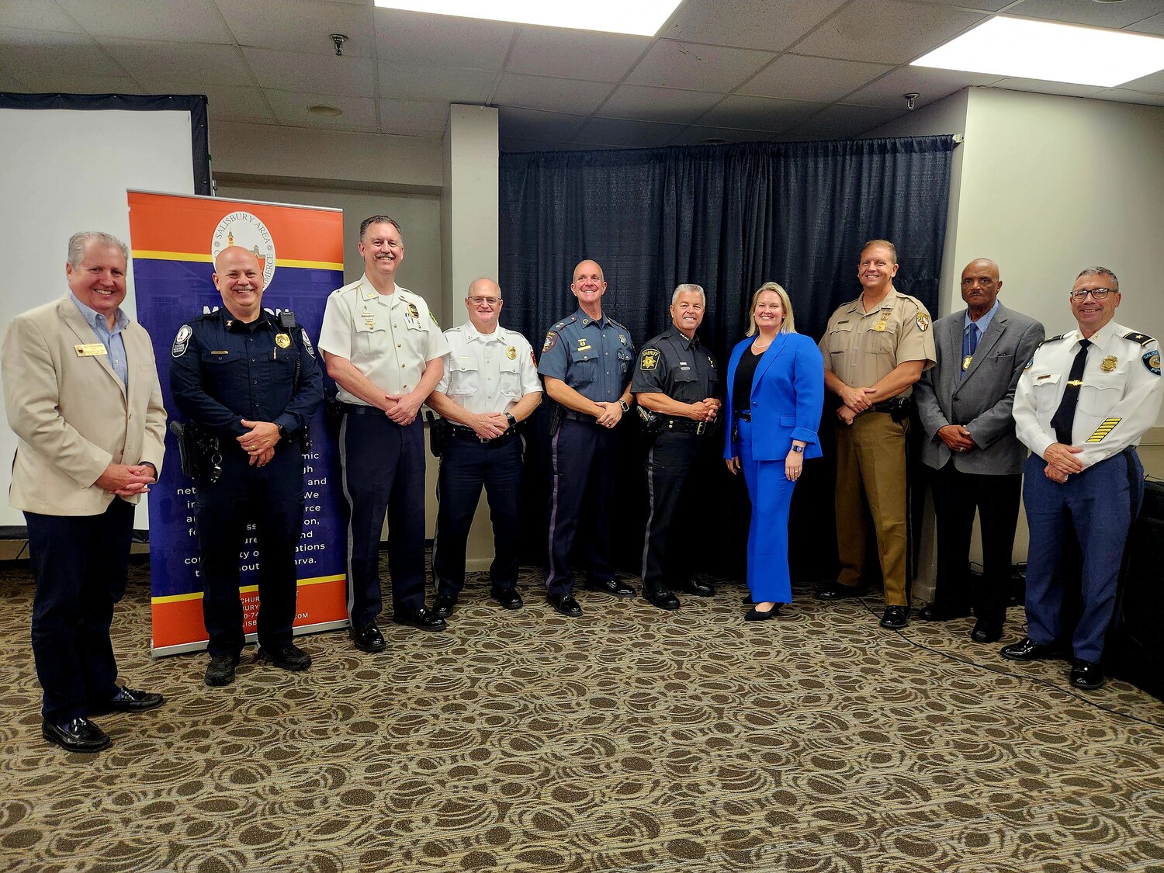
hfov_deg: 73.9
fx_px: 773
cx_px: 582
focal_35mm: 23
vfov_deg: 58.9
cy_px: 436
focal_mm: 5.4
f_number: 1.8
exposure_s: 1/120
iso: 250
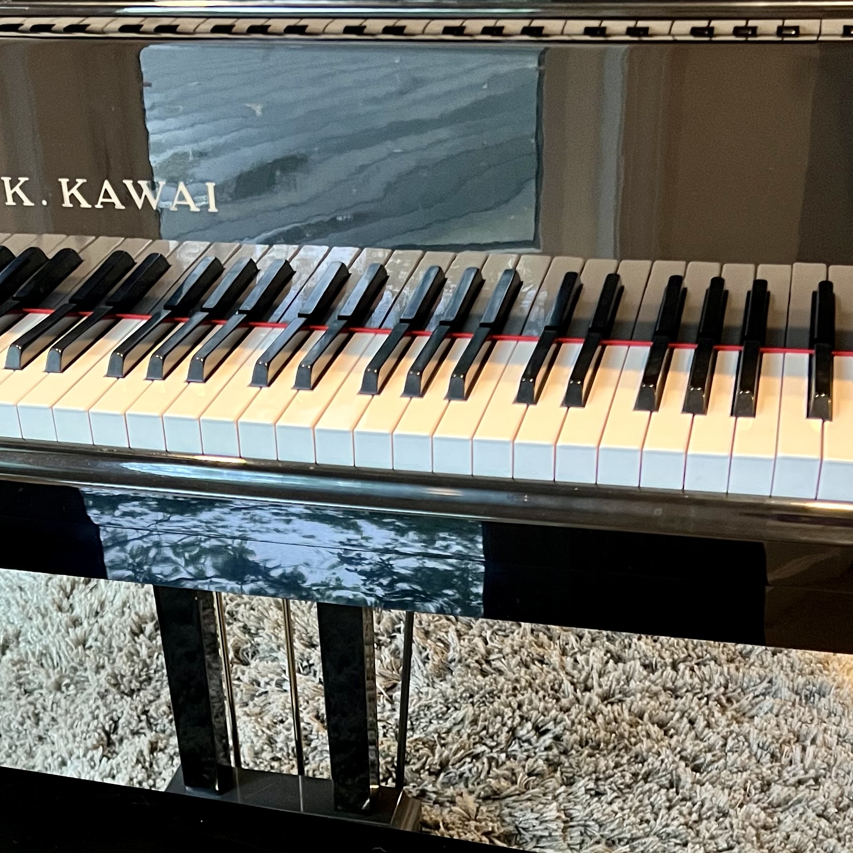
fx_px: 1505
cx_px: 332
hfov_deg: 31.5
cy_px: 677
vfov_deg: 30.9
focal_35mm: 54
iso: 400
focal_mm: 5.7
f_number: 1.5
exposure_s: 1/40
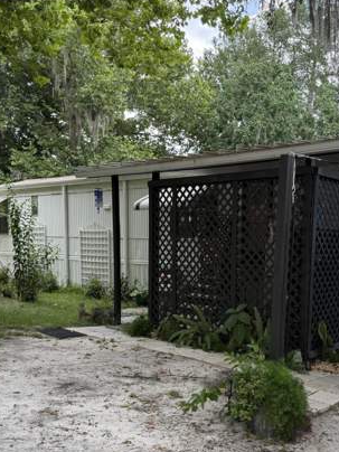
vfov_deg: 48.3
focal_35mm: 38
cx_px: 220
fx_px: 496
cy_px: 296
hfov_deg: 37.4
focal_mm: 6.76
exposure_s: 1/356
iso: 100
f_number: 1.78
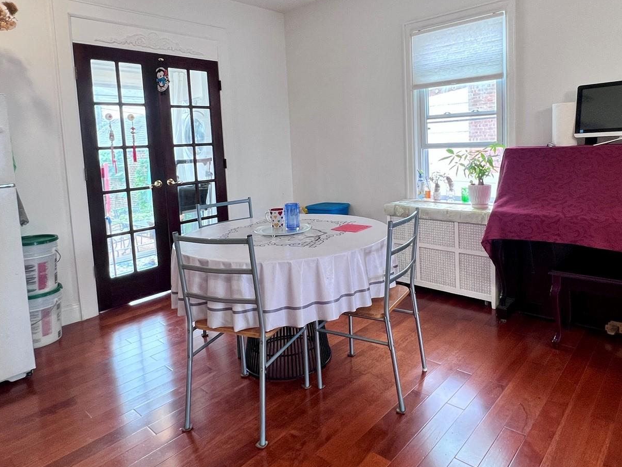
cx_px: 334
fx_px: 395
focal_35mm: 22
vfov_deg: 60.3
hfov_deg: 76.3
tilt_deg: -4.4
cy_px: 176
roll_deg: +1.9
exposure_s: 1/60
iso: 160
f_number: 1.8
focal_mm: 1.57
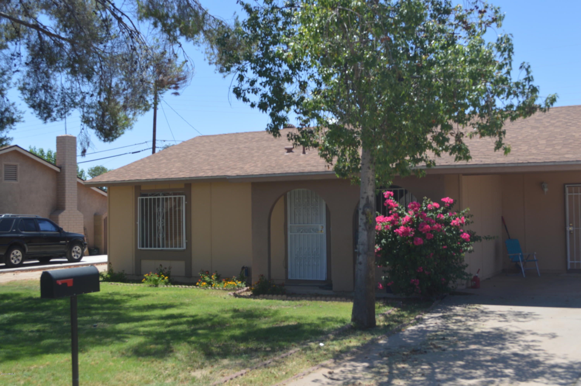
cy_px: 193
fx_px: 677
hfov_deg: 46.4
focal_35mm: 42
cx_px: 290
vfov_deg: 31.8
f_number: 7.1
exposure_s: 1/200
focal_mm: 28
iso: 100
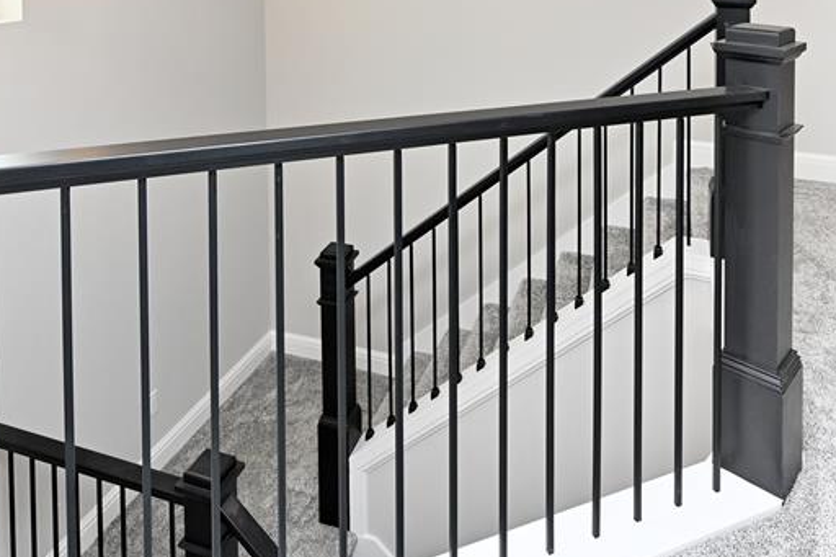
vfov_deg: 41.1
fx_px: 650
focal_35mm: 28
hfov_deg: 65.5
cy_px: 15
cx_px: 423
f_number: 8
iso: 640
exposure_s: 1/60
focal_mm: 14
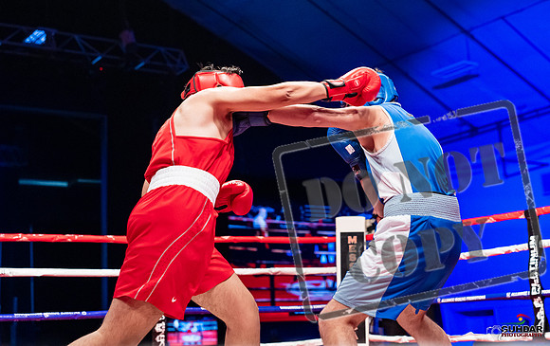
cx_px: 313
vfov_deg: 21.6
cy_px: 156
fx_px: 908
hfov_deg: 33.6
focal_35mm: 60
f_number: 2.8
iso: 4000
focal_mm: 50
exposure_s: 1/1000
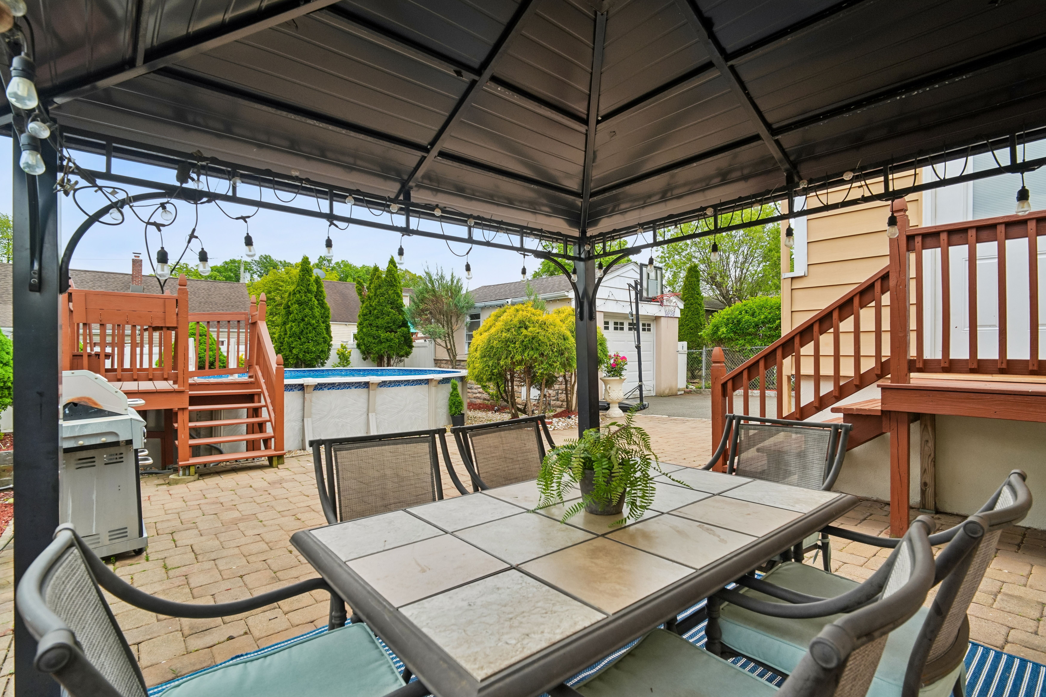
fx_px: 465
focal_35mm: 16
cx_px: 523
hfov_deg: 96.7
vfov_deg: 73.7
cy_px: 348
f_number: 8
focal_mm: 16
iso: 400
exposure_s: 1/80
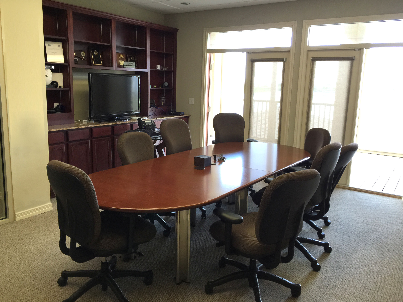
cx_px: 200
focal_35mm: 30
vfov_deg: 46.8
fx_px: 349
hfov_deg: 60.0
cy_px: 146
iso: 32
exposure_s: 1/40
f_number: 2.2
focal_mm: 4.15
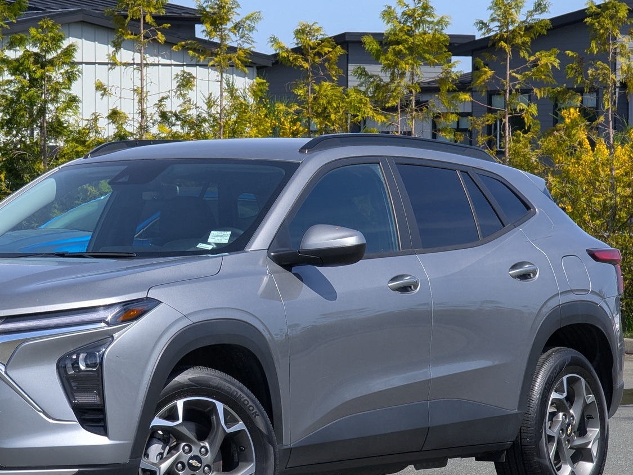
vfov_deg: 7.7
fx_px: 3530
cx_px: 189
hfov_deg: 10.2
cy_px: 325
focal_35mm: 193
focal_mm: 19
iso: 45
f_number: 3.5
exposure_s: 1/713
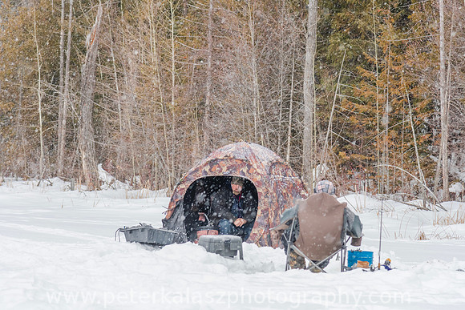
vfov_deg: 11.4
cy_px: 155
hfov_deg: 17.1
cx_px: 232
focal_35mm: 120
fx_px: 1550
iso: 1000
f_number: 5.6
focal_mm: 120
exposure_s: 1/160
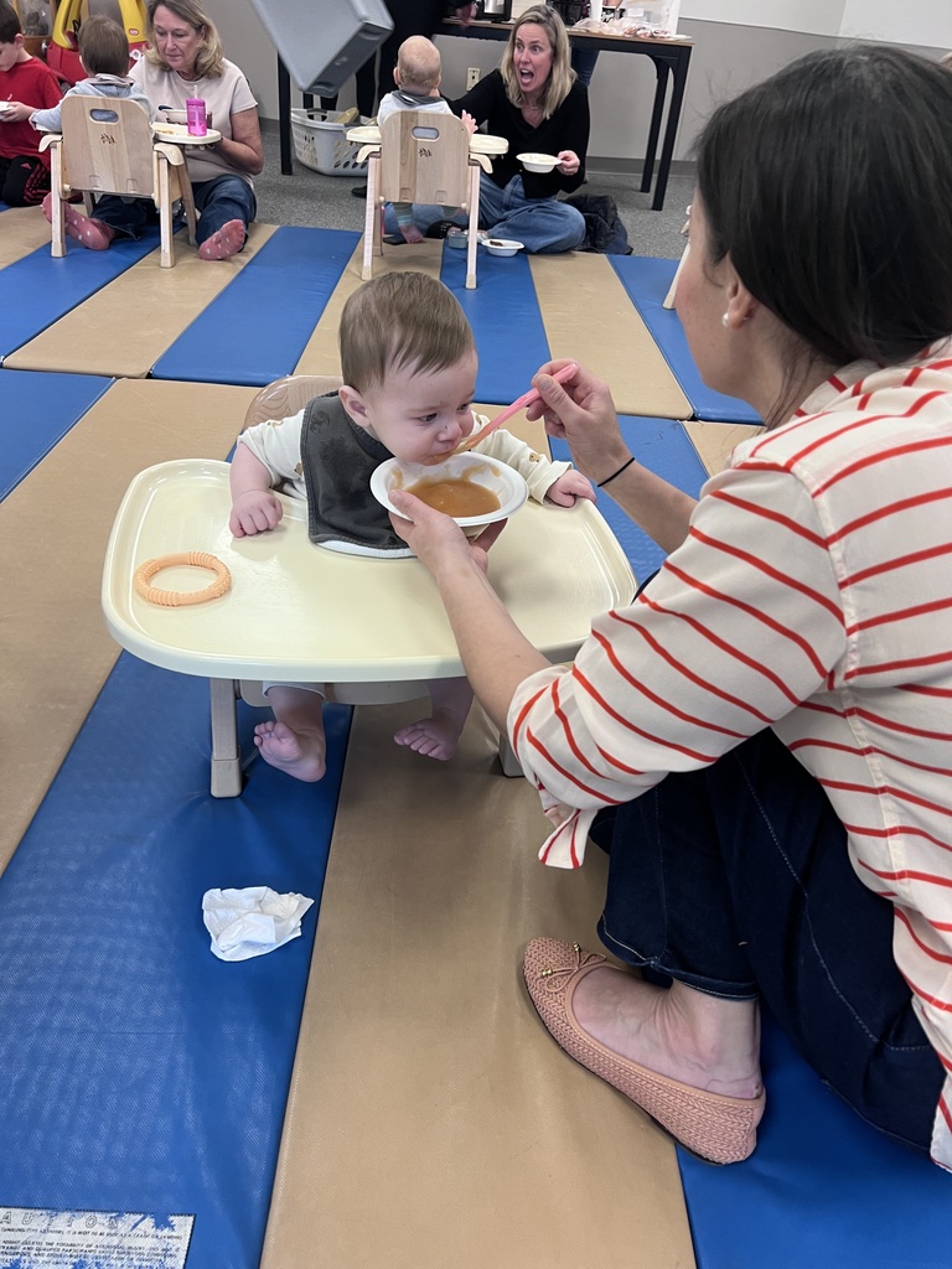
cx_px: 476
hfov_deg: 53.1
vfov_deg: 67.3
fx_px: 953
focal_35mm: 26
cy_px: 634
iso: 80
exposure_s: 1/60
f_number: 1.5
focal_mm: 5.7
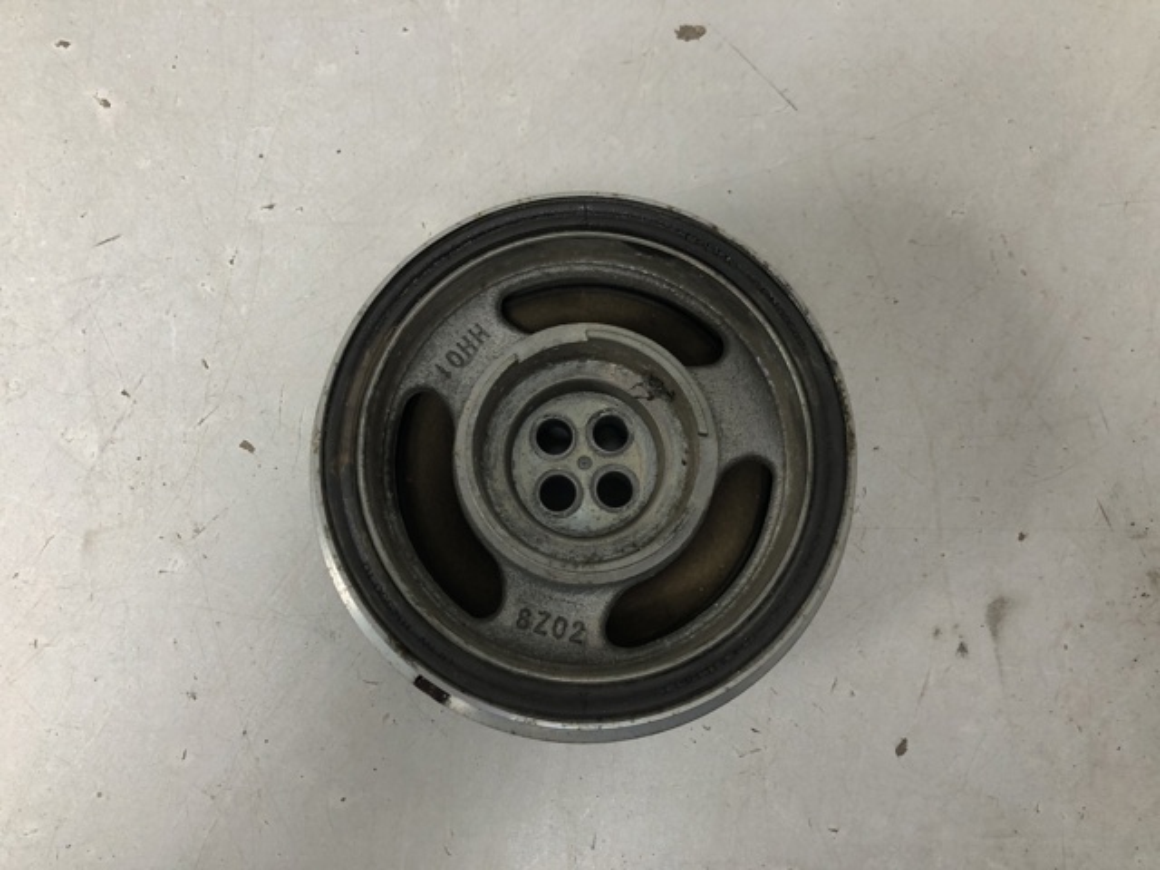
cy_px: 435
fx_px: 938
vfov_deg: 49.7
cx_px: 580
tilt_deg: -82.8
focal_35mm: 28
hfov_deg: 63.4
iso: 40
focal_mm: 4
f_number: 1.8
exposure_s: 1/17
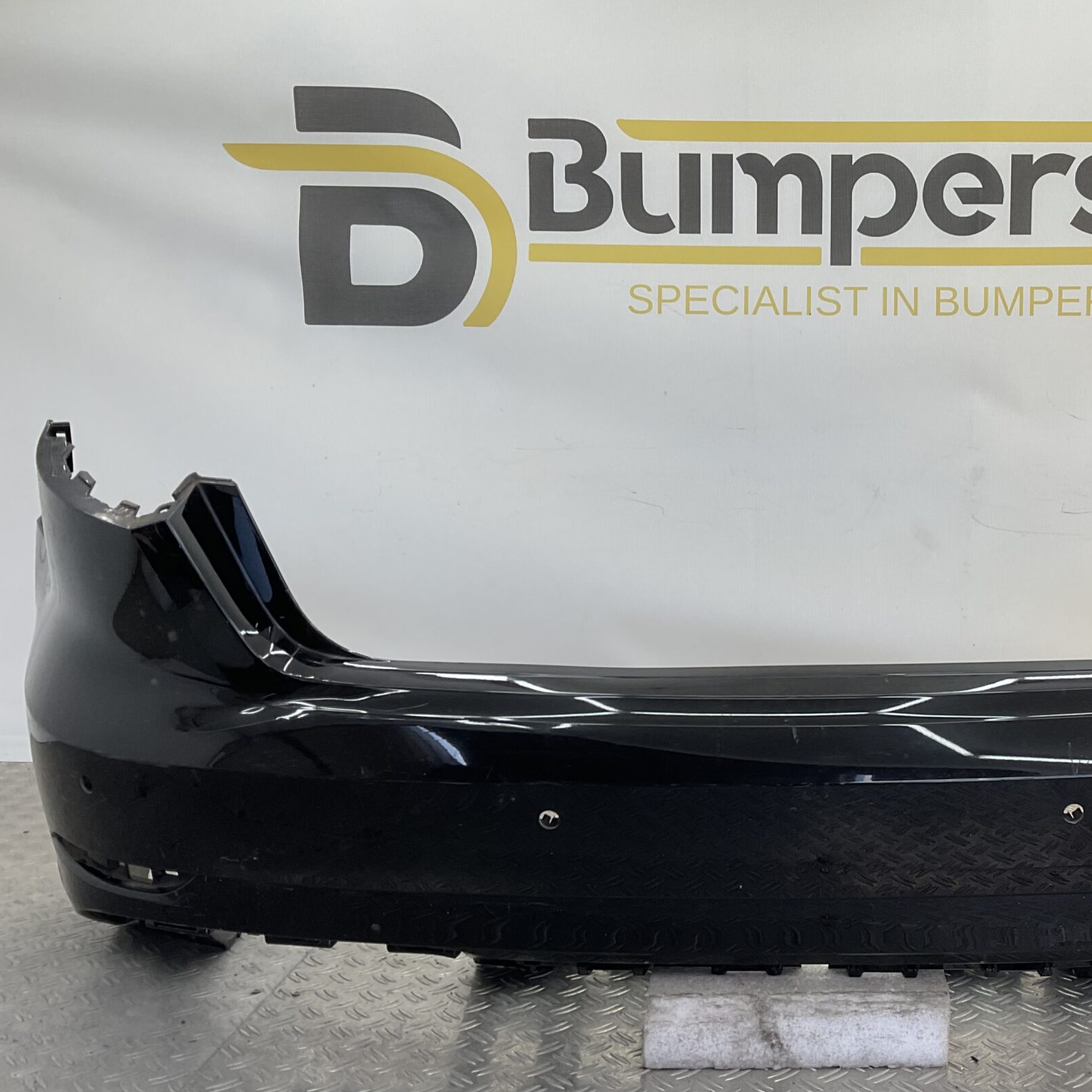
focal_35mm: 41
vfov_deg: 40.9
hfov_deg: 39.8
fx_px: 1463
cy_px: 578
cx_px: 822
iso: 16
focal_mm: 3
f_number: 1.8
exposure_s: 1/168
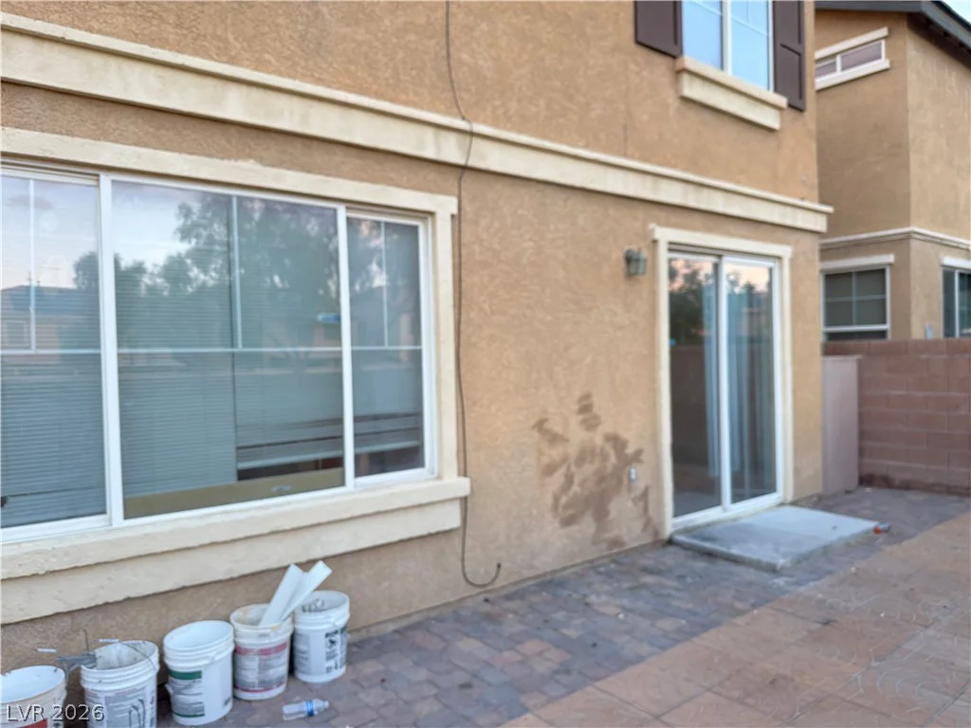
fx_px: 673
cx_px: 486
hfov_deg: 71.6
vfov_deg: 56.8
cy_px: 364
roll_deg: +2.3
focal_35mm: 24
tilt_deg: -0.9
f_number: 1.78
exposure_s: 1/60
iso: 125
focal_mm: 6.76
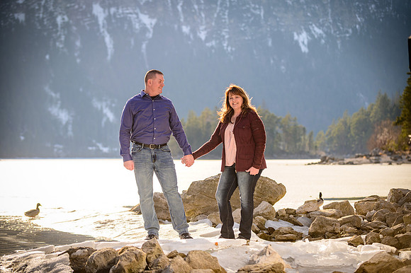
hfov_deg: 20.0
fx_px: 1164
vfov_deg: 13.4
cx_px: 206
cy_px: 136
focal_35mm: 102
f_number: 3.5
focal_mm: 102
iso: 125
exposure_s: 1/1250
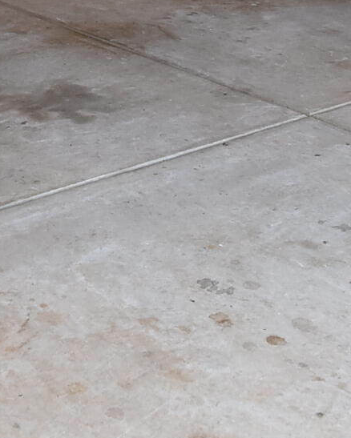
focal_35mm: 77
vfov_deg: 24.5
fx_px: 999
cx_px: 75
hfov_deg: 19.7
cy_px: 111
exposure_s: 1/100
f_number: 5
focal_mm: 10
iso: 800
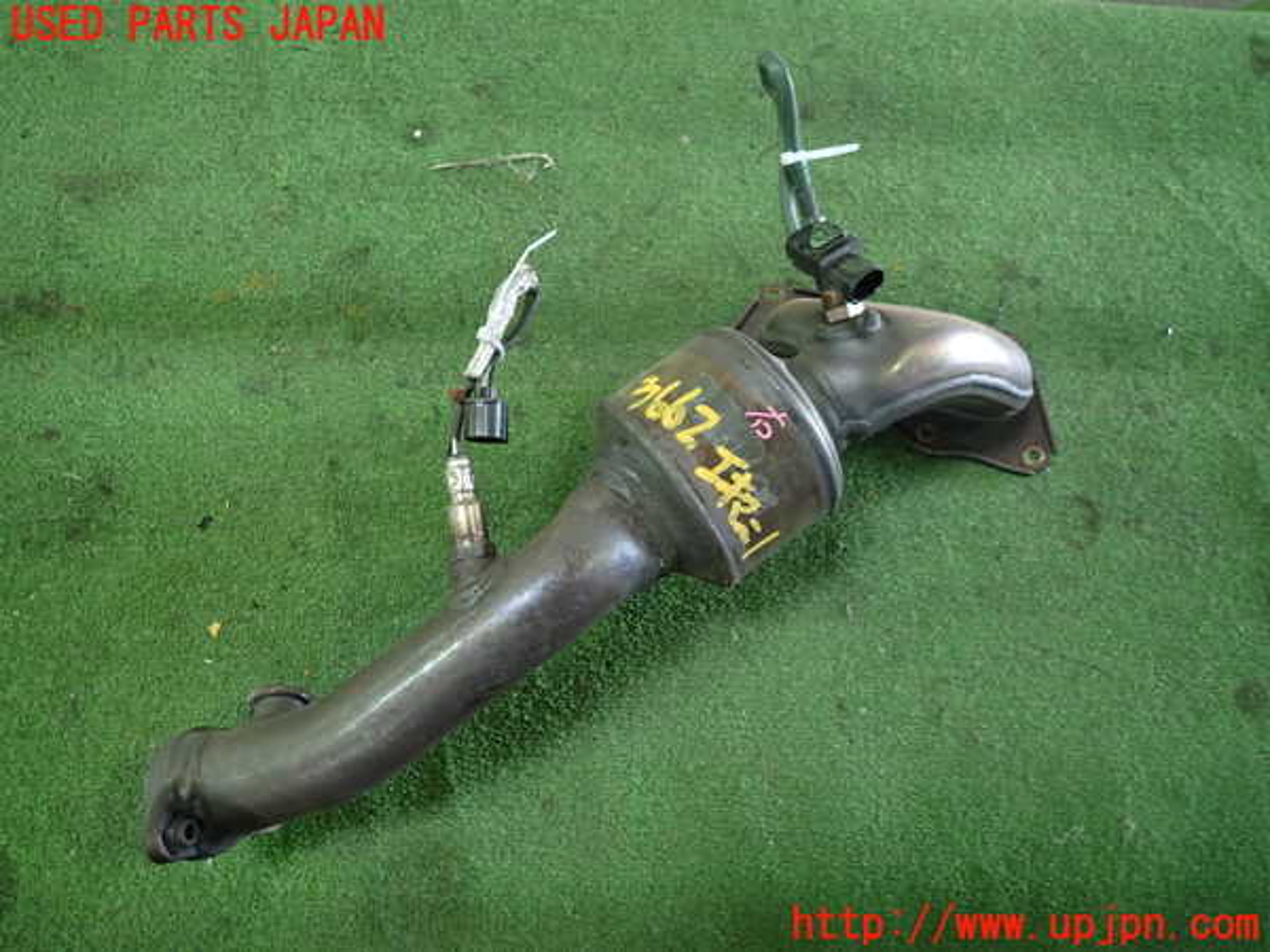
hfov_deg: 69.4
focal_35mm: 25
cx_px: 635
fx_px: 917
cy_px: 476
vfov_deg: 54.9
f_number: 2
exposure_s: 1/30
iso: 250
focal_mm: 4.5
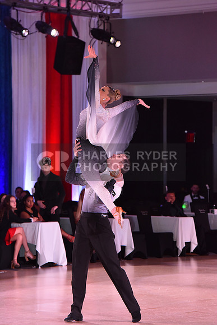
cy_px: 162
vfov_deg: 12.4
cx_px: 108
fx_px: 1491
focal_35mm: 165
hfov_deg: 8.3
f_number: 5
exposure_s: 1/320
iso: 2500
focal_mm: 165
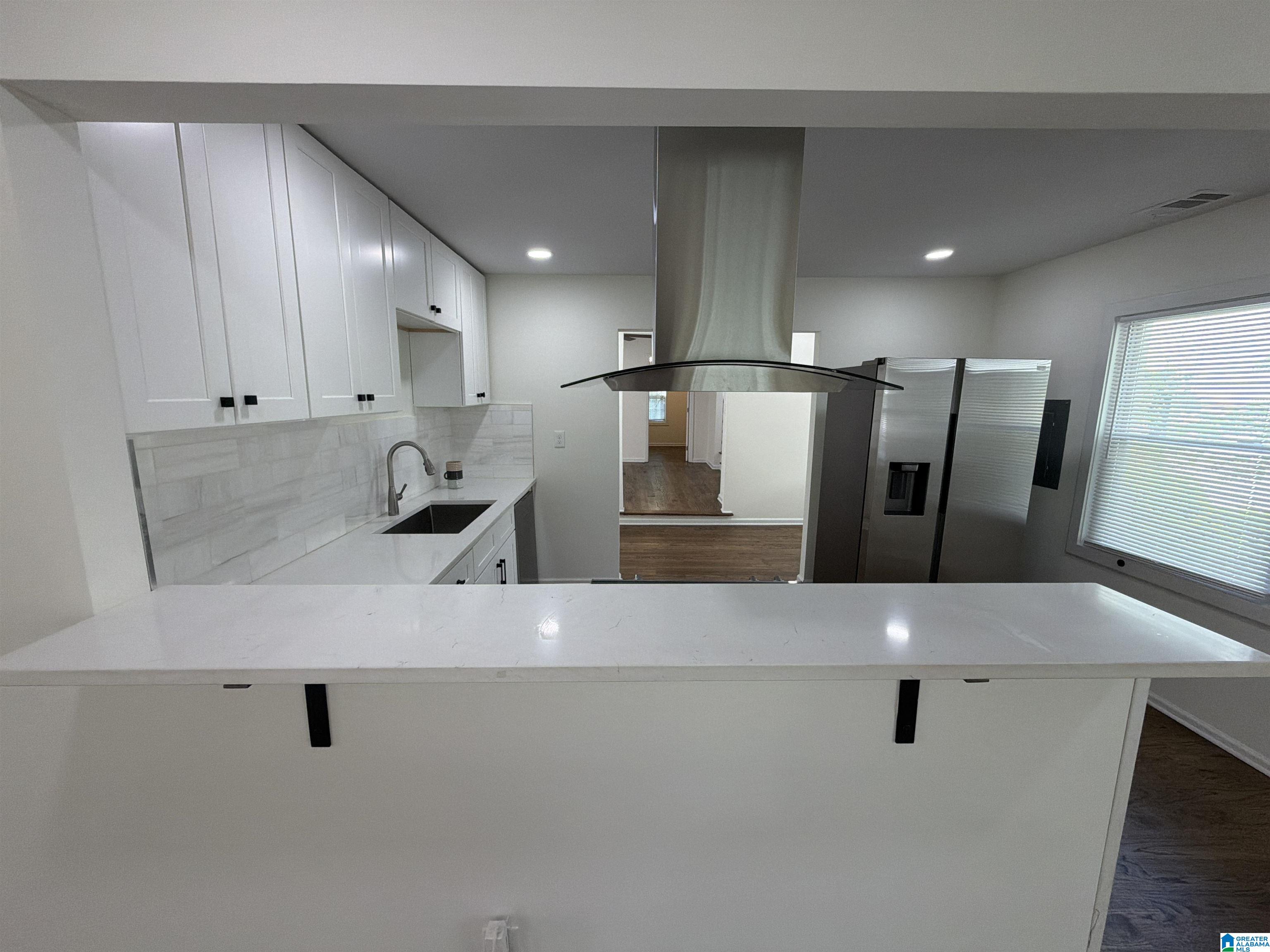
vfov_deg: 85.7
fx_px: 514
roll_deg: -0.2
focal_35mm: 14
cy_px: 476
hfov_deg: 102.1
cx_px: 635
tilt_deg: -10.6
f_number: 2.2
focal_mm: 2.22
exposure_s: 1/120
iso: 125
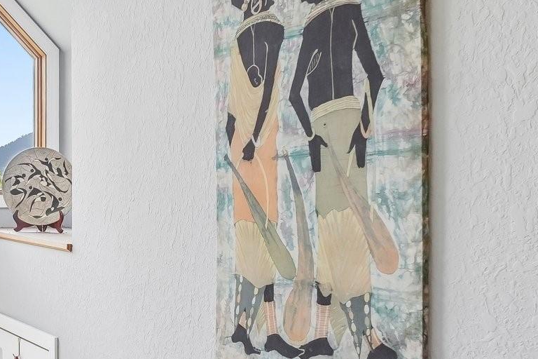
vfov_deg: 27.9
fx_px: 717
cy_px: 242
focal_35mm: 48
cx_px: -111
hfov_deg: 33.3
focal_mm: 12
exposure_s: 1/30
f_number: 8
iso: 250
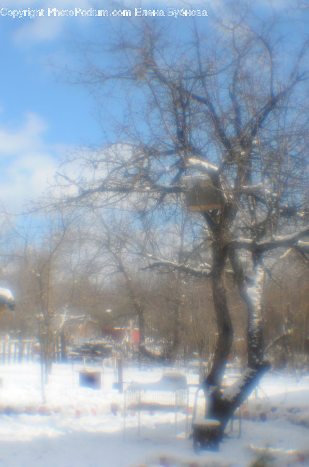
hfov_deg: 25.7
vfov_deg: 37.9
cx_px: 154
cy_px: 234
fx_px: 678
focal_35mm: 52
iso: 250
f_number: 3.5
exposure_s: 1/4000
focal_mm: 35
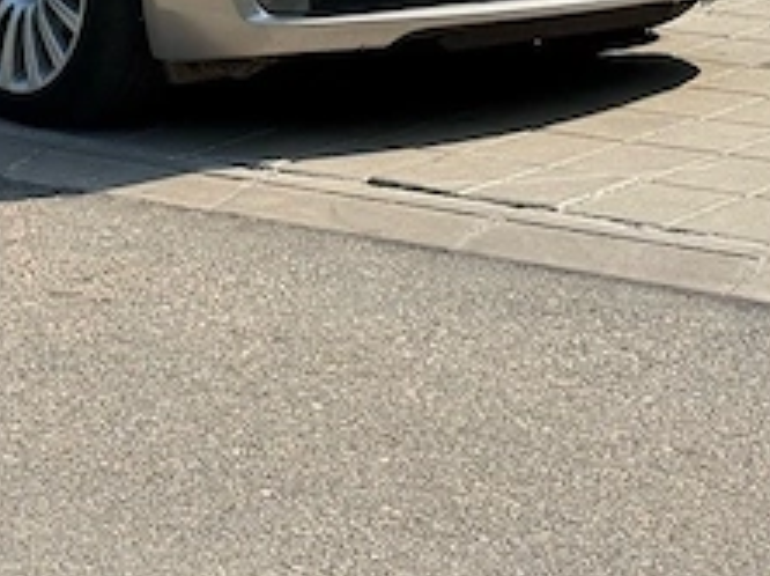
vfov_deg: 11.2
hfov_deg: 15.0
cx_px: 59
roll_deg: -0.2
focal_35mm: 130
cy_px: -132
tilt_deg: -5.7
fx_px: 2889
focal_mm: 6.76
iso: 80
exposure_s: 1/3096
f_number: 1.78
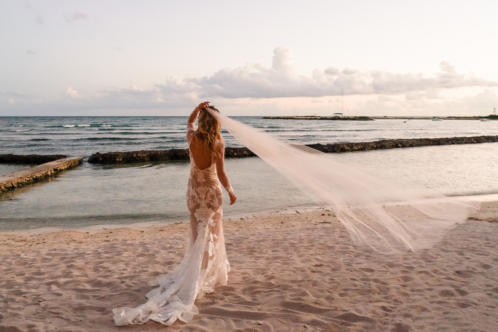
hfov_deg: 67.4
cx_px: 249
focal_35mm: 27
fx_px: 373
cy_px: 166
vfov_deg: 47.9
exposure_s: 1/250
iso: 4000
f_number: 2.8
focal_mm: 18
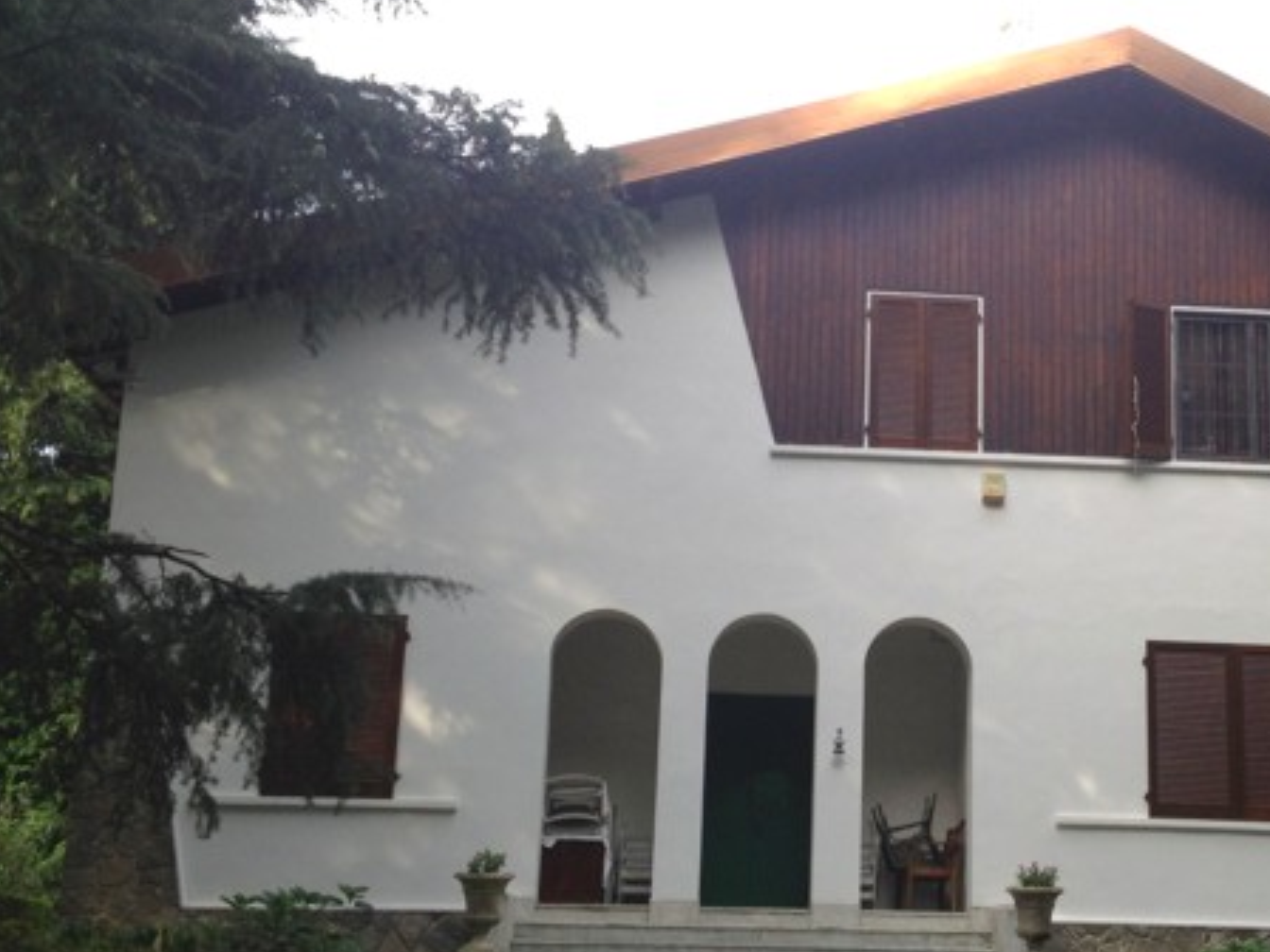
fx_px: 2165
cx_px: 865
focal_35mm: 59
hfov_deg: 32.4
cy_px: 531
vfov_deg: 24.8
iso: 64
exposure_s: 1/260
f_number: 2.4
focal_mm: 4.28
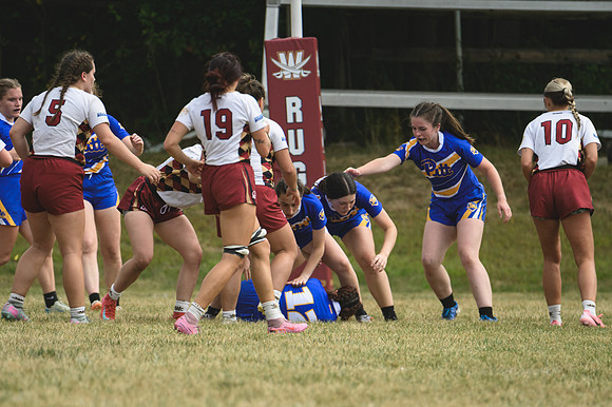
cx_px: 306
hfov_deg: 2.3
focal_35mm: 900
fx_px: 15291
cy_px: 204
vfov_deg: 1.5
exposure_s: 1/1000
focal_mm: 600
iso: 450
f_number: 6.3
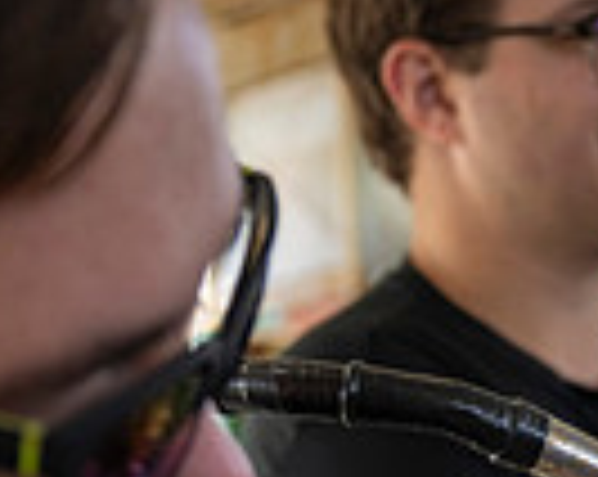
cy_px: 848
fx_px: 2174
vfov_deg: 11.6
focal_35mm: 123
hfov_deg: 15.2
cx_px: 670
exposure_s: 1/500
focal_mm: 30
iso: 500
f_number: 3.5
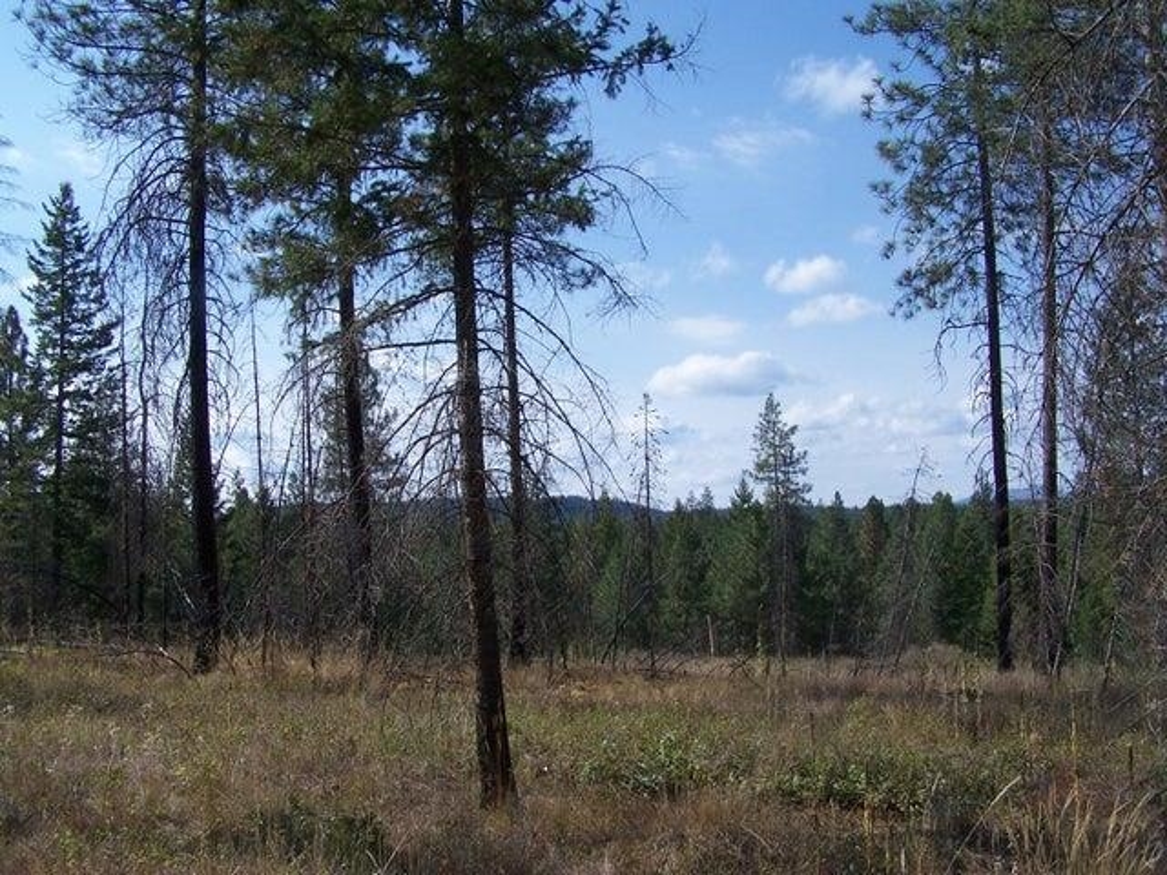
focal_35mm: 38
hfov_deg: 49.0
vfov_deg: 37.7
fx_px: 1281
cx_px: 584
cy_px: 438
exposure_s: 1/750
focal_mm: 6.3
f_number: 4
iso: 80
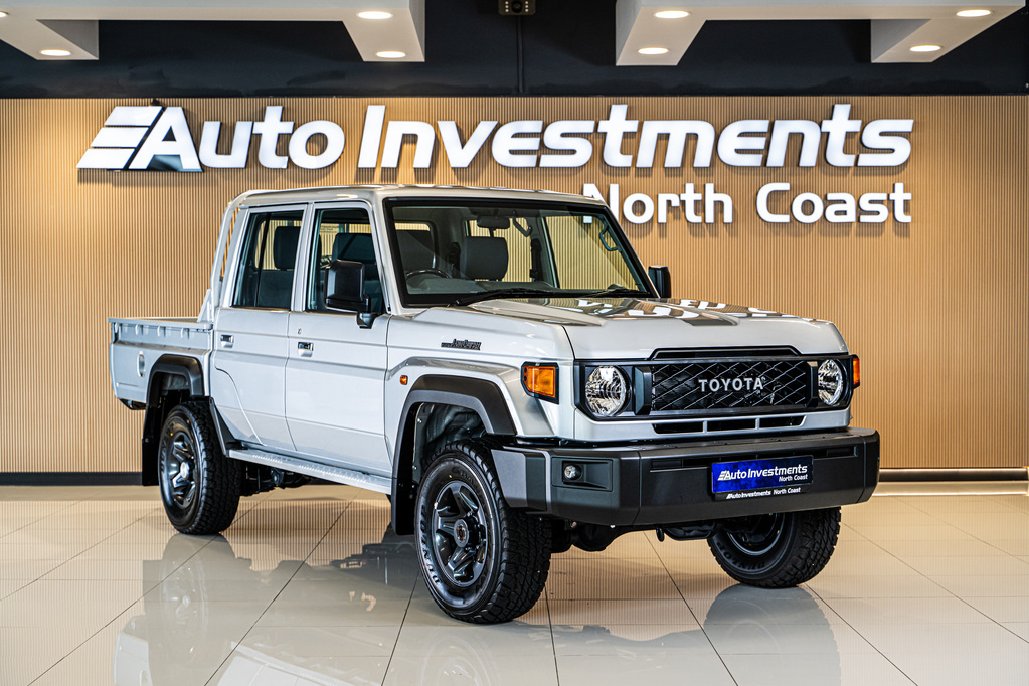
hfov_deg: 35.1
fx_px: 1629
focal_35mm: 57
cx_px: 514
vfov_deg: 23.8
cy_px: 343
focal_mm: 57
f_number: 4
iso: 640
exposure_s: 1/125
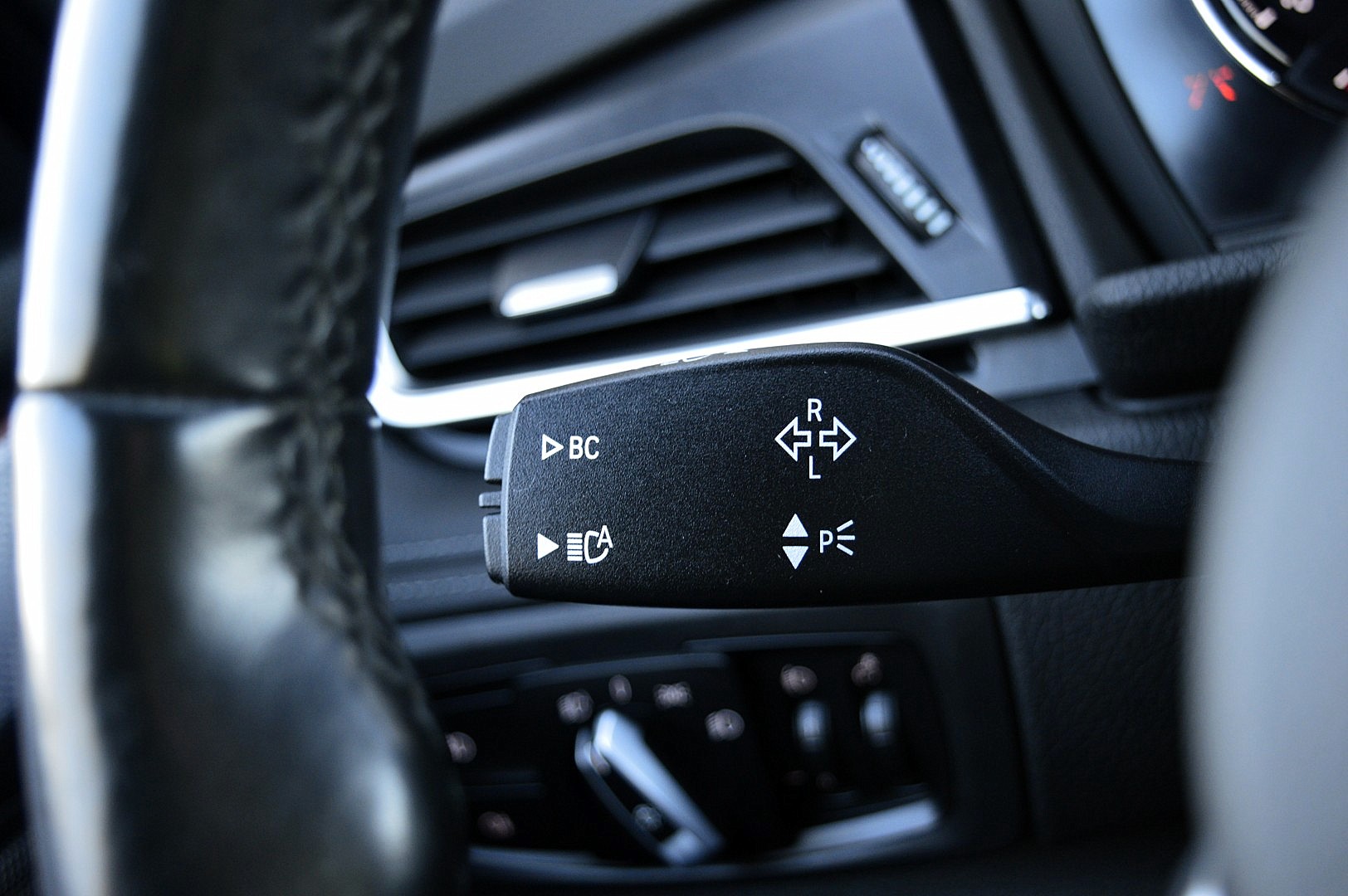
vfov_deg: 26.4
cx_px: 674
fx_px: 1908
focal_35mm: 51
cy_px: 448
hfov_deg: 38.9
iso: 800
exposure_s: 1/50
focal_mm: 34
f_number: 4.5
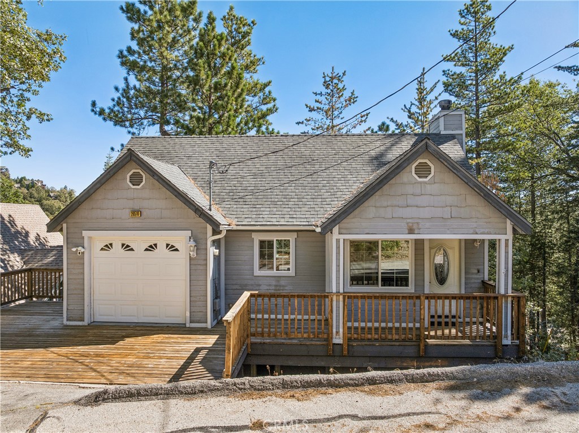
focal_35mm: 24
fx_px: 401
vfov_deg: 56.7
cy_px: 216
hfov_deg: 71.6
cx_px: 290
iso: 100
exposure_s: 1/50
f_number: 2.8
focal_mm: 12.3
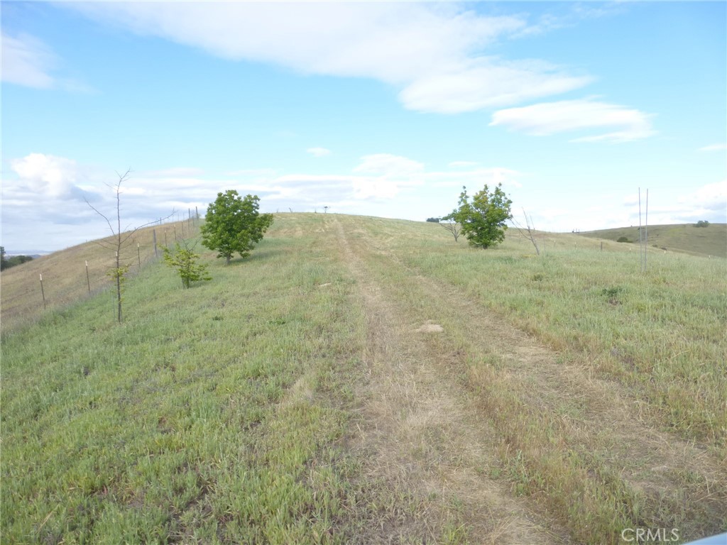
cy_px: 272
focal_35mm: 24
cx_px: 364
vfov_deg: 56.8
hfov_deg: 71.6
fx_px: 504
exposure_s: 1/400
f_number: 4
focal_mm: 4.3
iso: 100
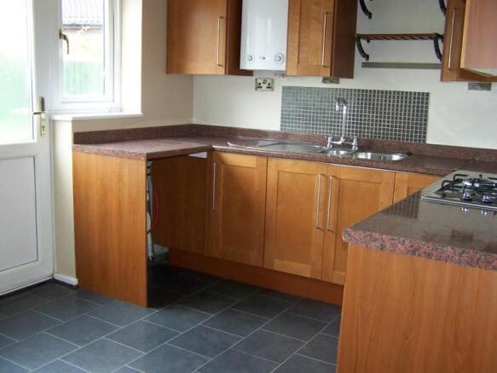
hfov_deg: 49.0
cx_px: 248
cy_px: 186
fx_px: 545
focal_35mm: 38
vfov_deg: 37.7
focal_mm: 6.3
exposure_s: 1/40
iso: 200
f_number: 2.8
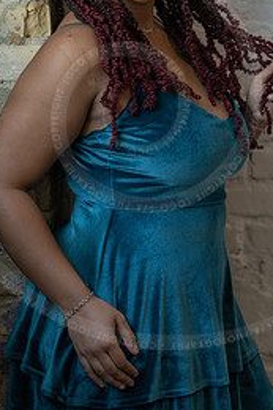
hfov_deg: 9.3
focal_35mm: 147
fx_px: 1674
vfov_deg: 14.0
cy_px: 145
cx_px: 153
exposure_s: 1/200
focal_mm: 85
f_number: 1.8
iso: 320
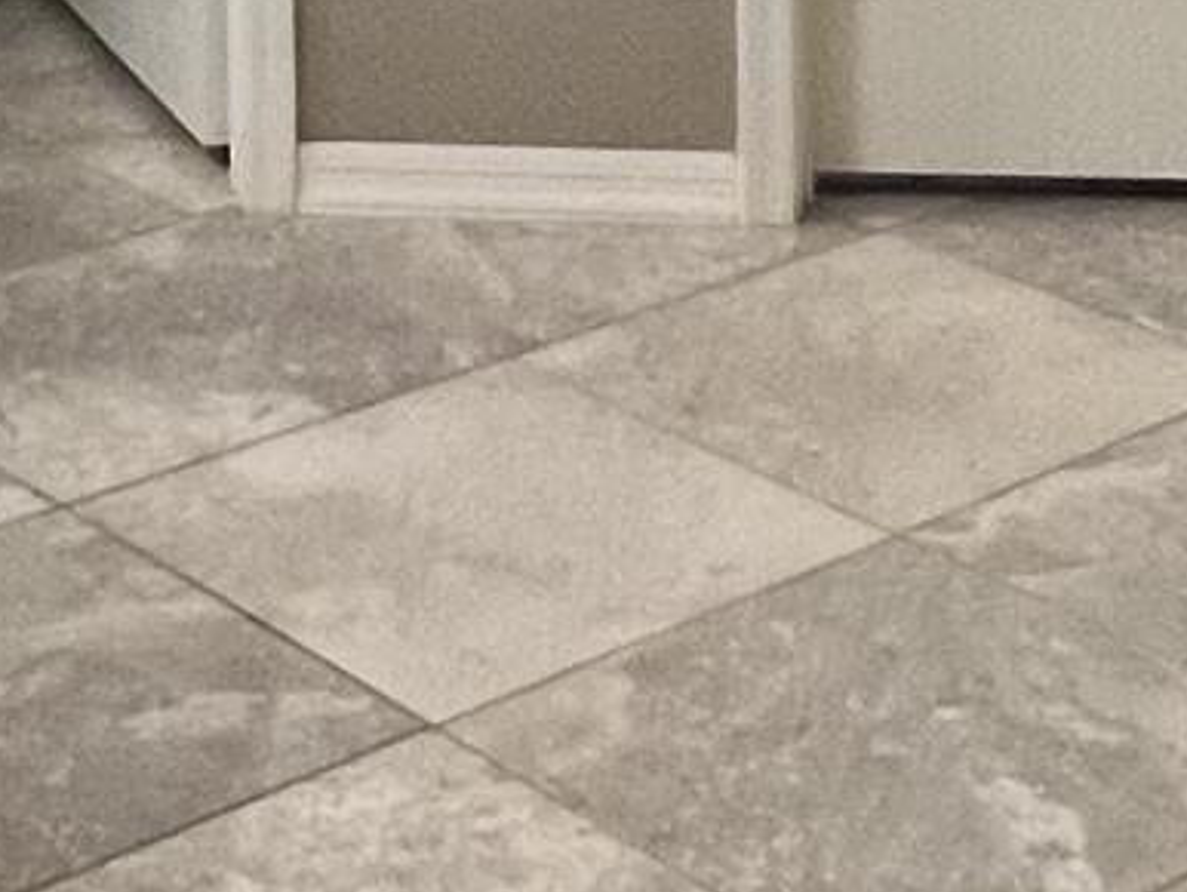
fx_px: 3465
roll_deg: +0.6
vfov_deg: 13.0
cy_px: -790
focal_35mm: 101
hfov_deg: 19.4
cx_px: 461
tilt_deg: -4.7
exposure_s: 1/60
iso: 200
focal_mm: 1.57
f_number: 1.8
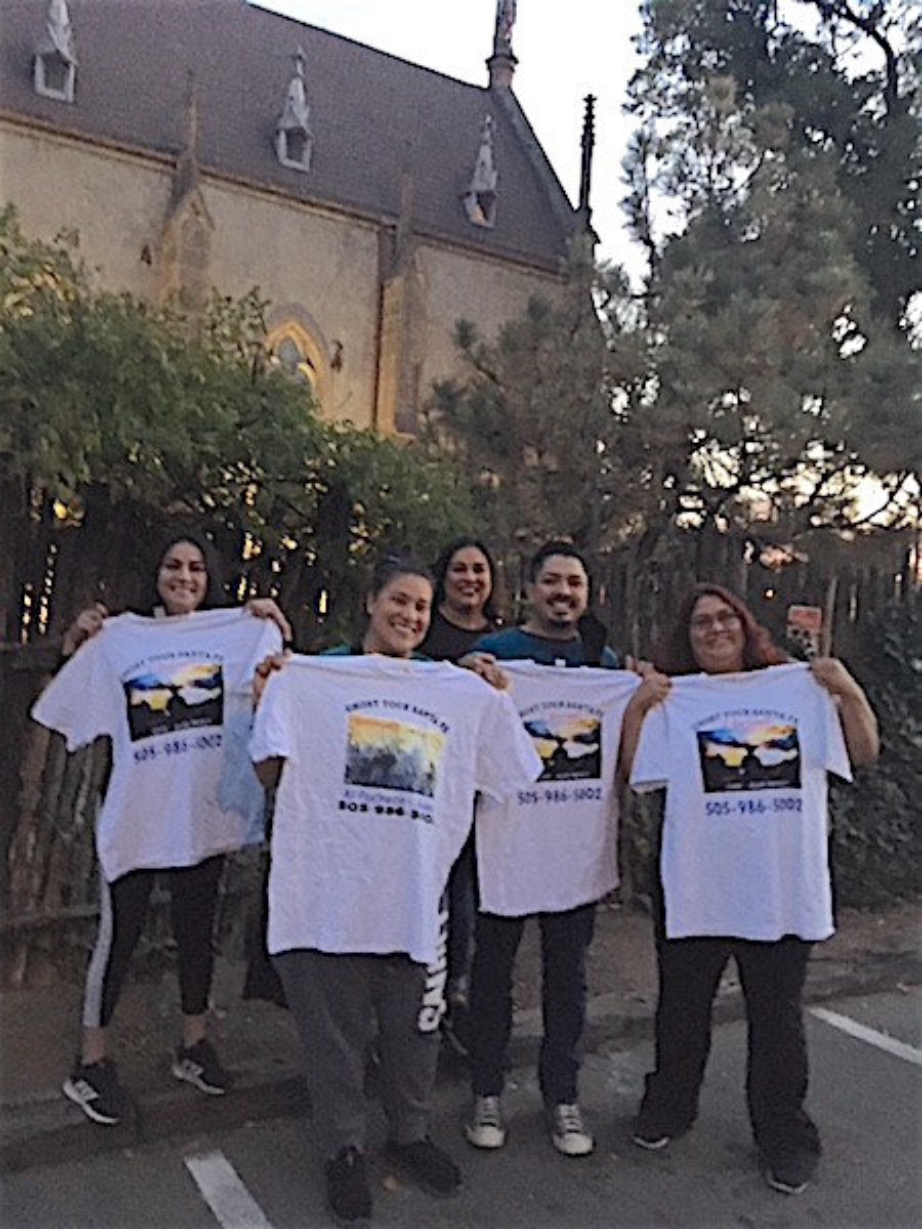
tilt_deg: -0.2
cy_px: 614
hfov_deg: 48.2
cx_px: 461
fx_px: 1030
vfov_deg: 61.7
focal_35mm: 29
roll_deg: +0.0
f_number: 2.2
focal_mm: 4.15
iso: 640
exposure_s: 1/15
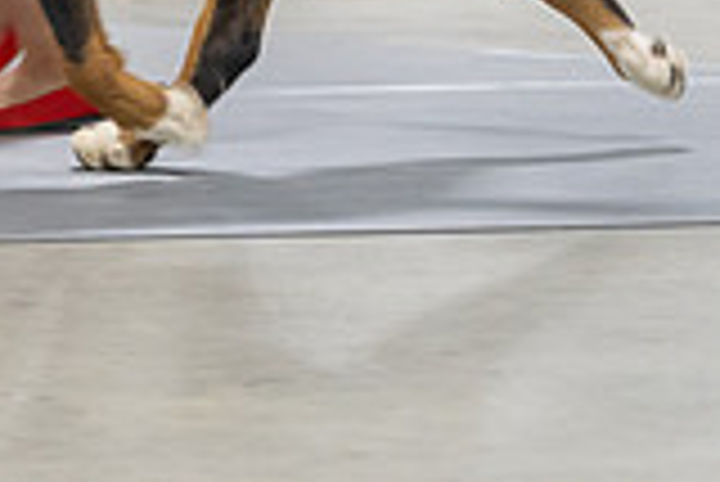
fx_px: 6806
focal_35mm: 340
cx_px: -72
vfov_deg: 4.0
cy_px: -381
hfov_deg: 6.0
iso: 2500
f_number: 2.8
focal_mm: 94
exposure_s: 1/160
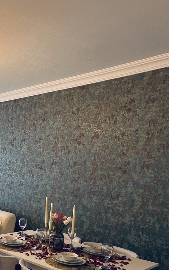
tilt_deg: -3.6
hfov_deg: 27.6
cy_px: 183
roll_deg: -2.0
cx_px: -40
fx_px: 295
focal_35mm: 40
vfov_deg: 48.3
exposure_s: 1/100
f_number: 2.2
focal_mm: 2.22
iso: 64
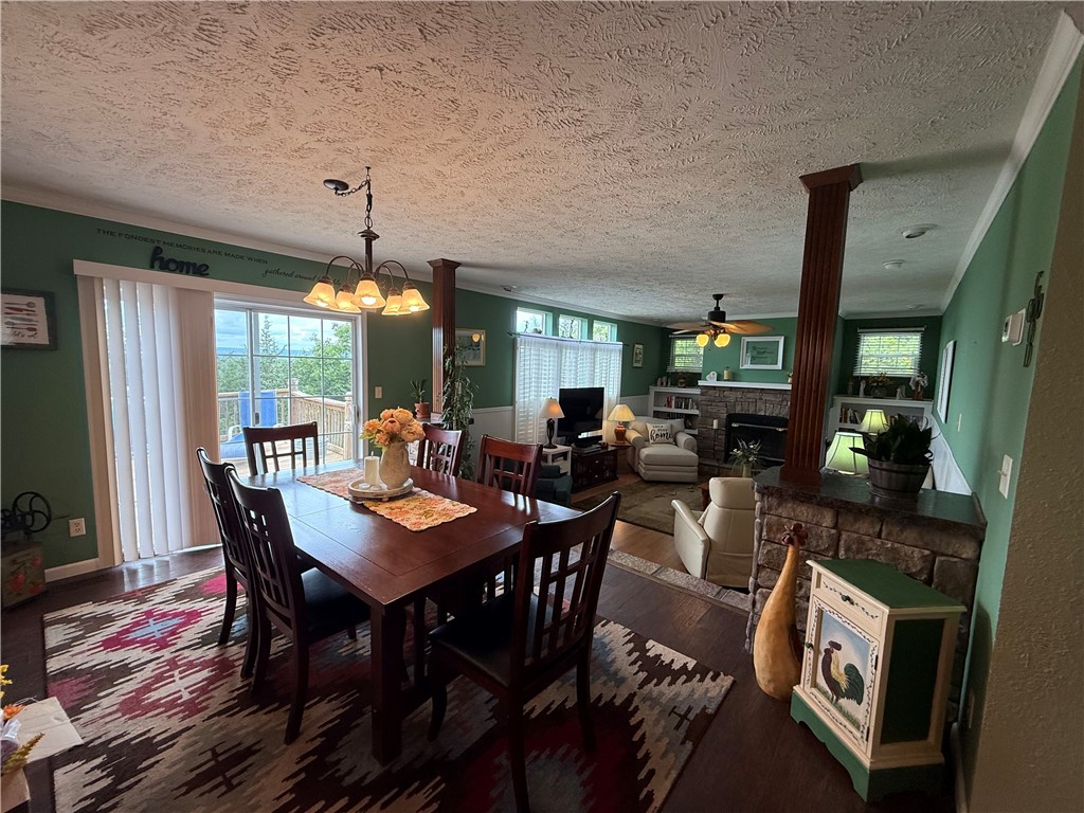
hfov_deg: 102.1
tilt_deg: -6.2
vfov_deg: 85.7
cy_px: 406
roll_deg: -2.2
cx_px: 542
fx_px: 438
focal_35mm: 14
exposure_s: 1/120
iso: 125
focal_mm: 2.22
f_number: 2.2
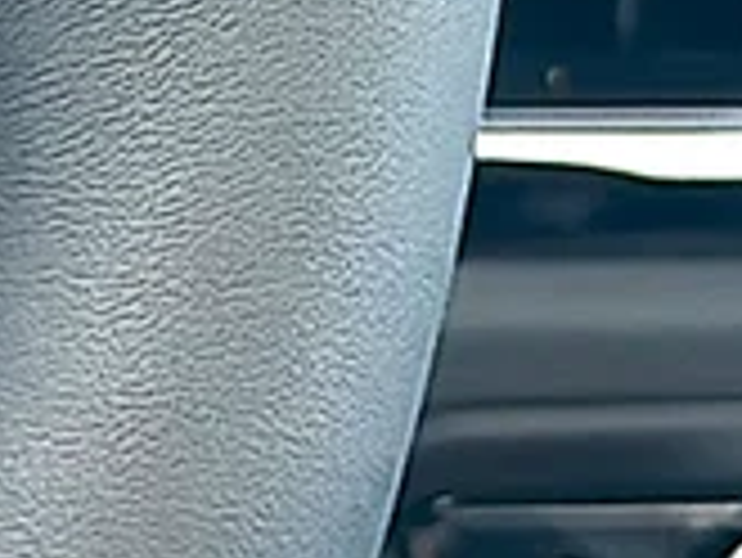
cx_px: -499
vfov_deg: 7.4
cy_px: -614
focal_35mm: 191
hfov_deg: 9.9
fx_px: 4097
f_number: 1.78
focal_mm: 6.86
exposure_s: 1/198
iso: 80
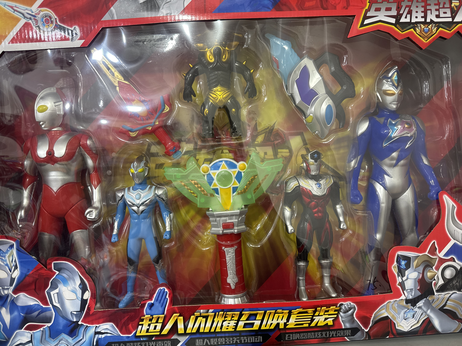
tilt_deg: -5.4
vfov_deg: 56.8
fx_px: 320
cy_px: 173
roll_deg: +2.6
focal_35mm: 24
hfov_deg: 71.6
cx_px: 231
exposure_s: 1/50
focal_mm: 6.76
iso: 160
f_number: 1.78
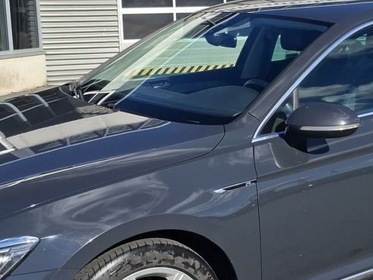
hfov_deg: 28.8
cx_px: 242
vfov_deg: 21.9
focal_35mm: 67
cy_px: 134
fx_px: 722
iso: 50
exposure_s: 1/2890
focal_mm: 5.54
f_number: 1.8
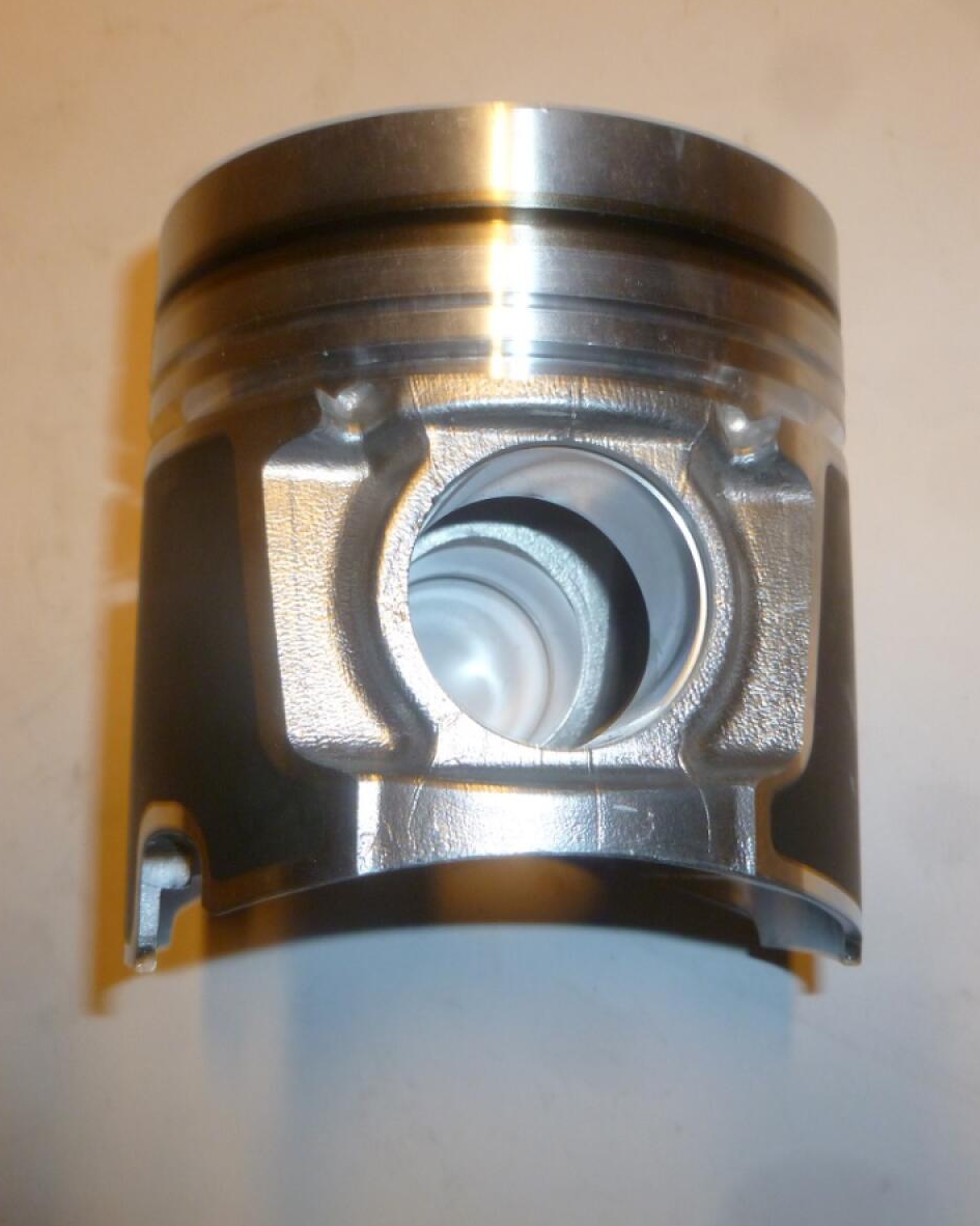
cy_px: 619
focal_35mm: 37
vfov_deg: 49.1
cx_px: 484
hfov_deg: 40.1
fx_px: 1342
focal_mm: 5
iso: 160
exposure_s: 1/30
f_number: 3.3
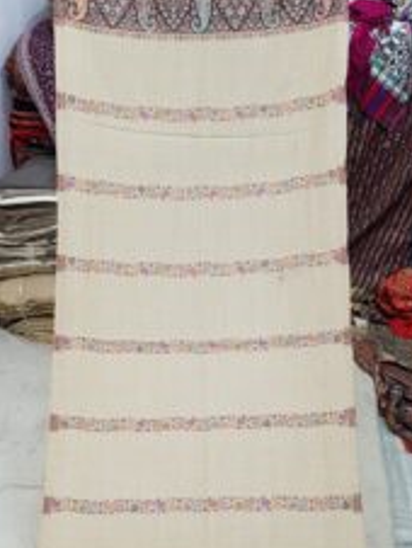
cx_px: 206
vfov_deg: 40.7
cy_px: 364
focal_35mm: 46
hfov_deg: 31.6
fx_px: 729
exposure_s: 1/25
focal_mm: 4.2
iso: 160
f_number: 1.7
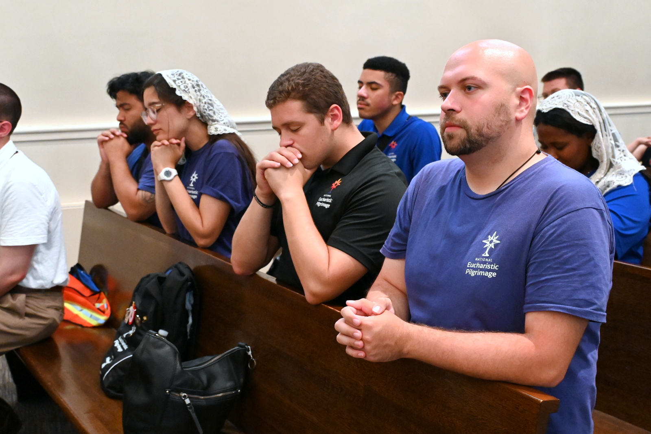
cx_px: 326
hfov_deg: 57.2
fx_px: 597
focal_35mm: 33
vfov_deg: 40.0
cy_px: 217
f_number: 4.8
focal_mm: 33
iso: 10000
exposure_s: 1/125
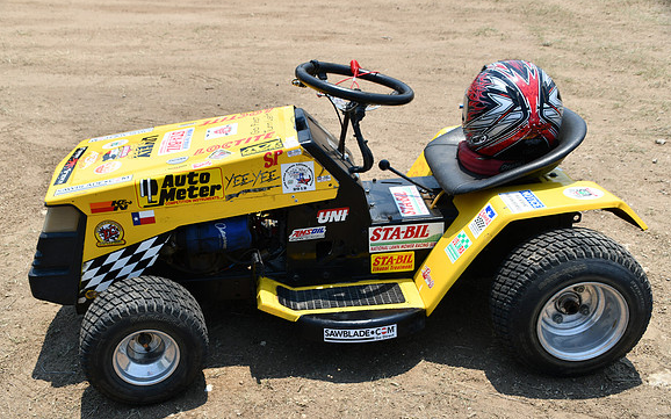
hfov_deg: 46.2
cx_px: 336
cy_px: 208
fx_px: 786
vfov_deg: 29.8
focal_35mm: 43
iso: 100
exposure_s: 1/250
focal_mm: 28
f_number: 8
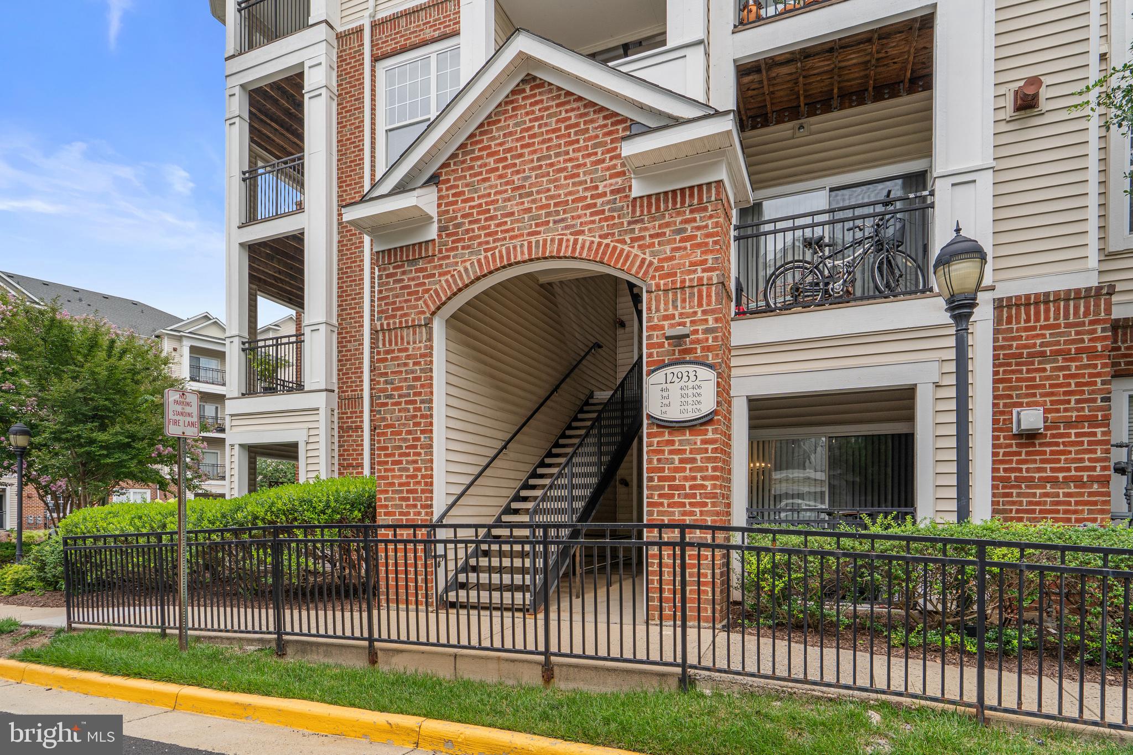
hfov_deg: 90.0
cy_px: 378
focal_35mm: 18
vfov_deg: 67.4
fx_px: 566
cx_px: 566
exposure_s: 1/100
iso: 250
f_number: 8
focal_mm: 18
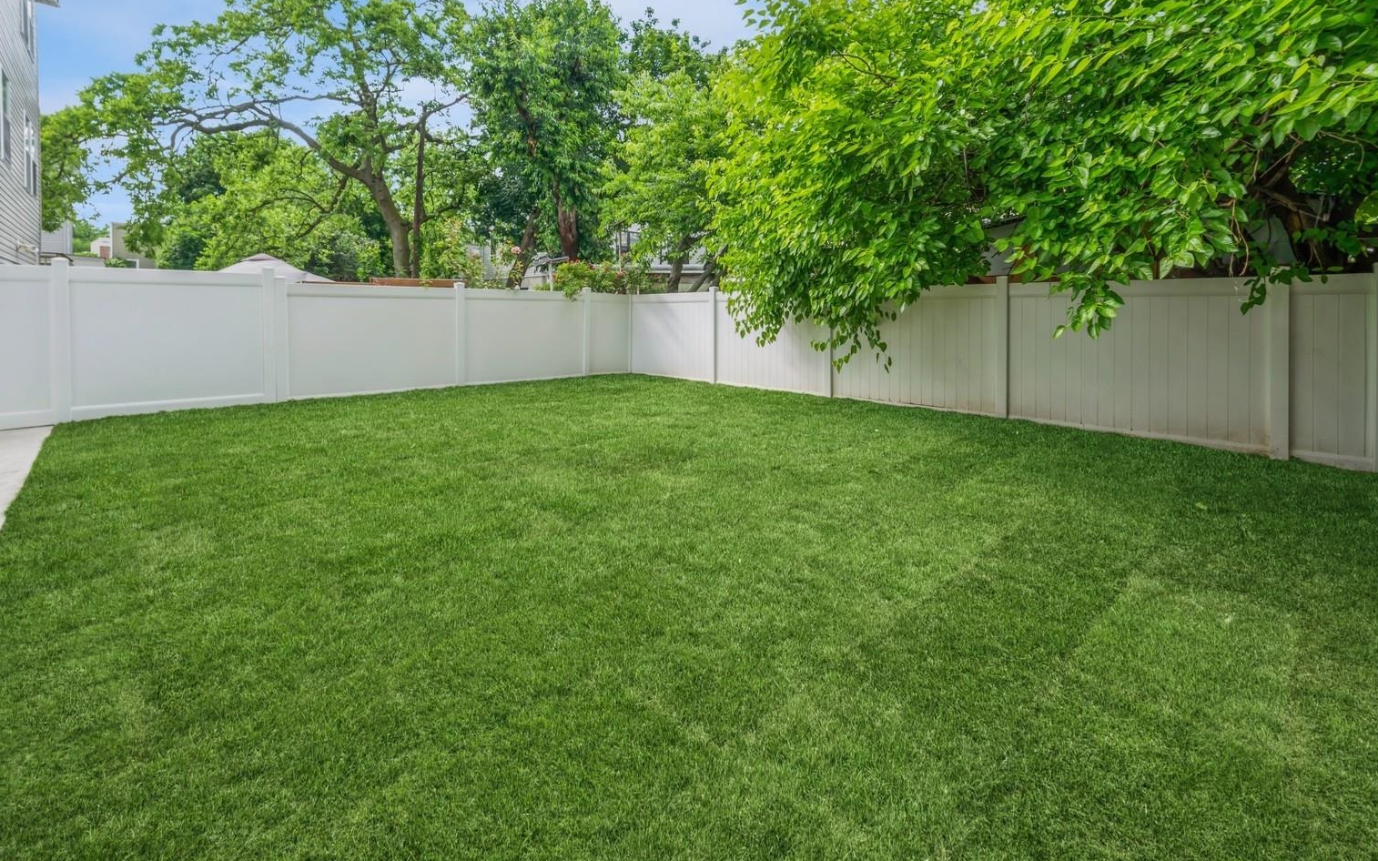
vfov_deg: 78.5
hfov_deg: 105.3
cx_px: 707
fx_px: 526
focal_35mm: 14
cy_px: 402
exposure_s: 1/15
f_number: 11
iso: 200
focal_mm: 13
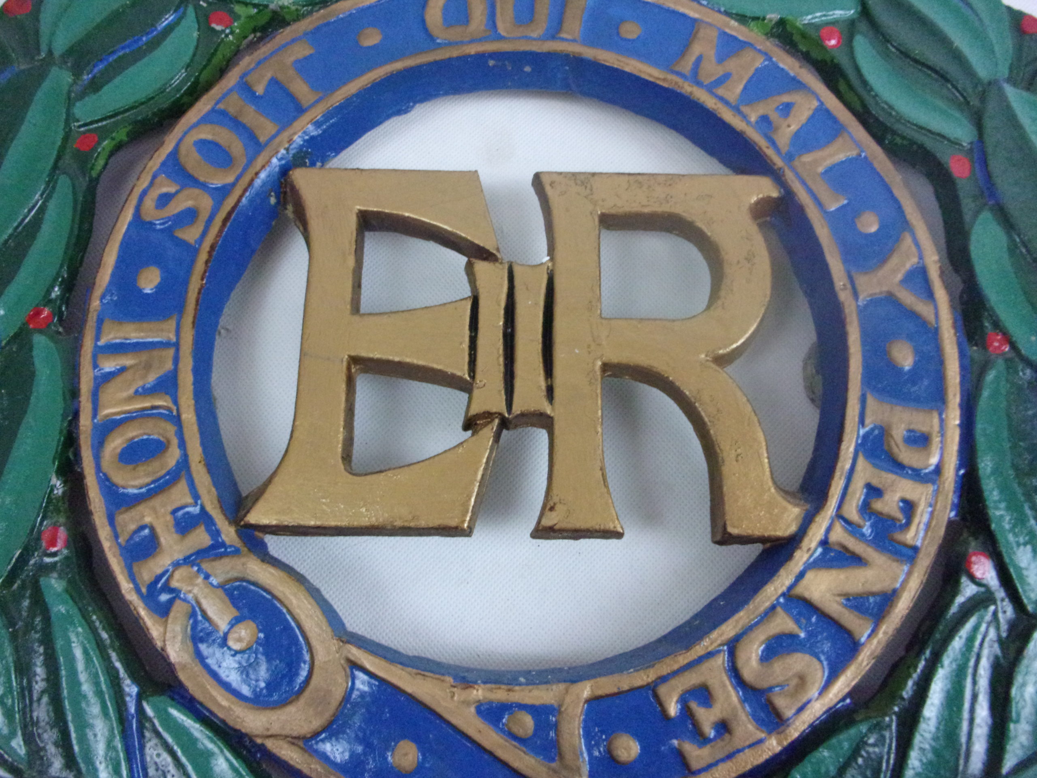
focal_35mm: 28
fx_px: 839
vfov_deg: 49.7
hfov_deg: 63.4
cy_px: 389
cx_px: 518
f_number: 3.9
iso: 800
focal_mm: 5.1
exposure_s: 1/105
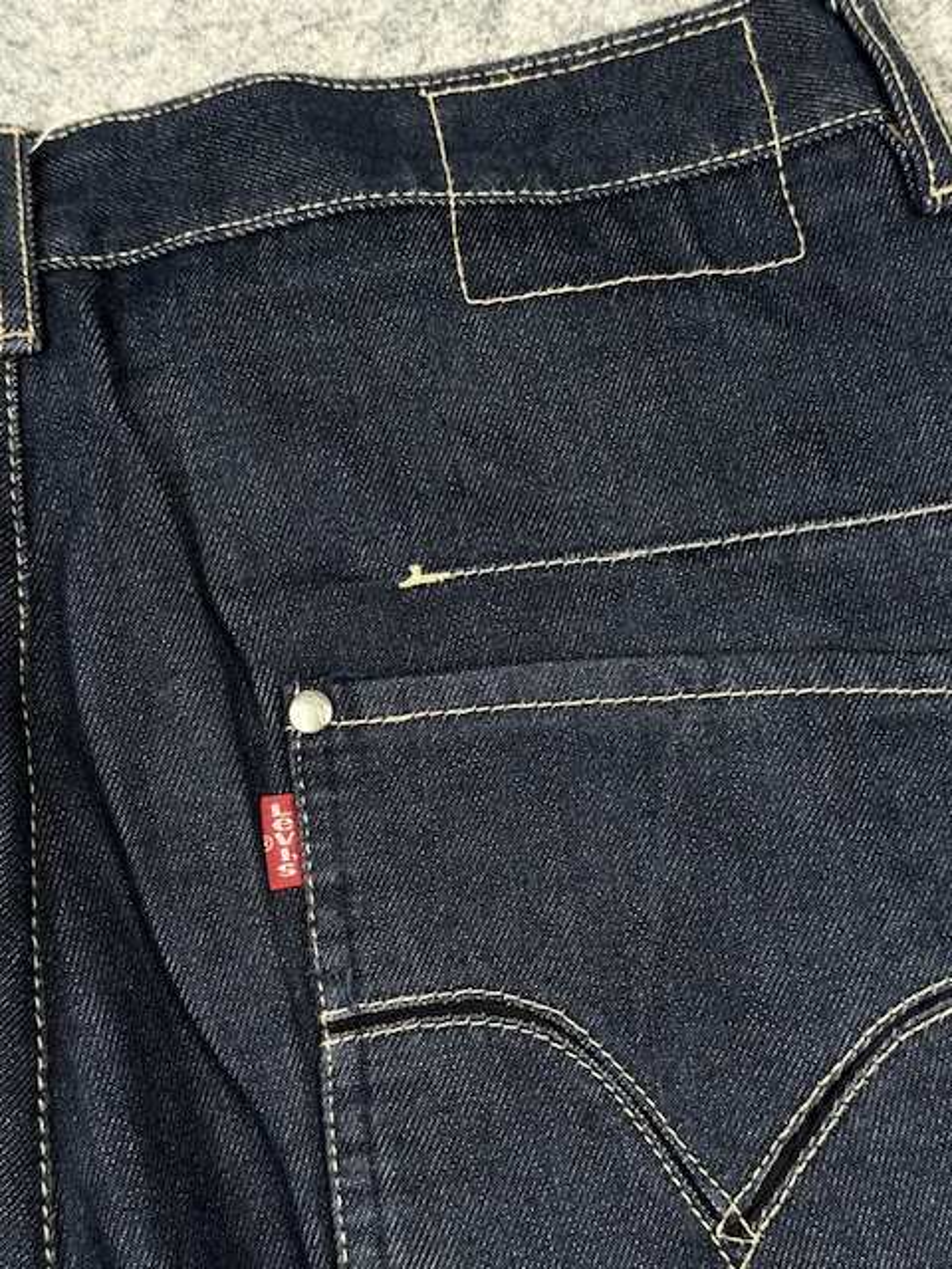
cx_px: 476
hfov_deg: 30.3
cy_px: 634
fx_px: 1760
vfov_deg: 39.7
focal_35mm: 48
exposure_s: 1/100
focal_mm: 6.76
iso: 100
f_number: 1.78
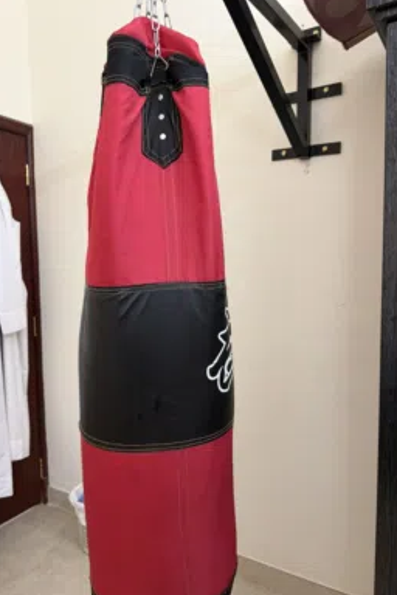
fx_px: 430
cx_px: 205
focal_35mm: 26
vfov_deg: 69.4
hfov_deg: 49.5
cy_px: 302
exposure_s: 1/50
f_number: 1.78
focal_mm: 6.76
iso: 400
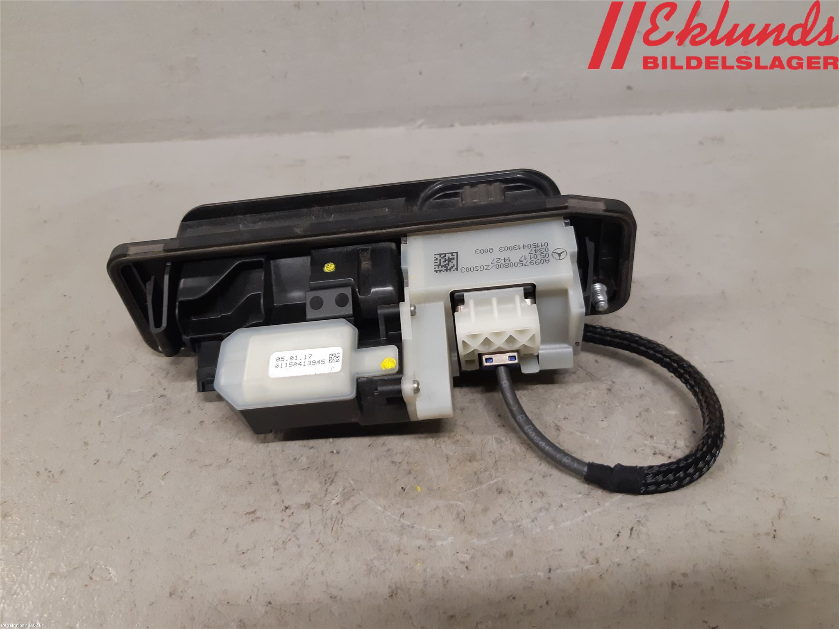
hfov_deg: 67.3
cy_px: 314
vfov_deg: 53.1
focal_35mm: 26
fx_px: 630
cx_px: 420
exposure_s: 1/50
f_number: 1.7
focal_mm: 3.93
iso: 160
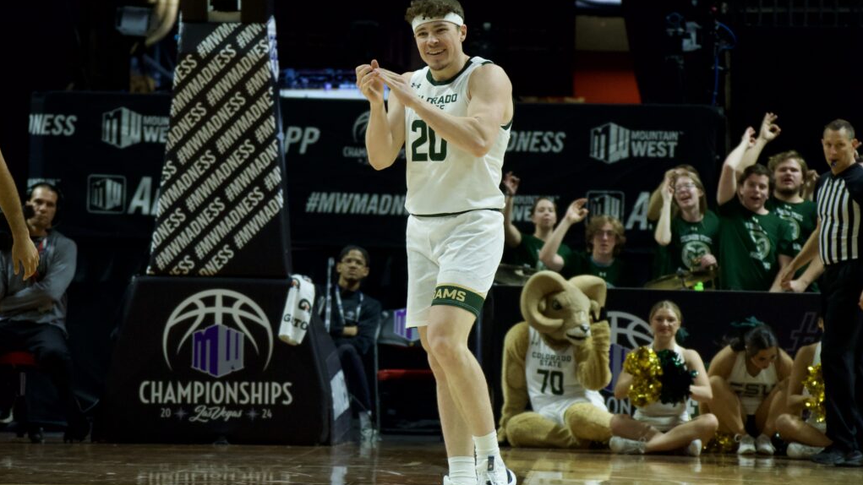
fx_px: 6235
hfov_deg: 7.9
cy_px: 256
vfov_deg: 4.5
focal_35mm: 273
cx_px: 431
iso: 2500
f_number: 5.6
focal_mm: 173
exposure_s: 1/400
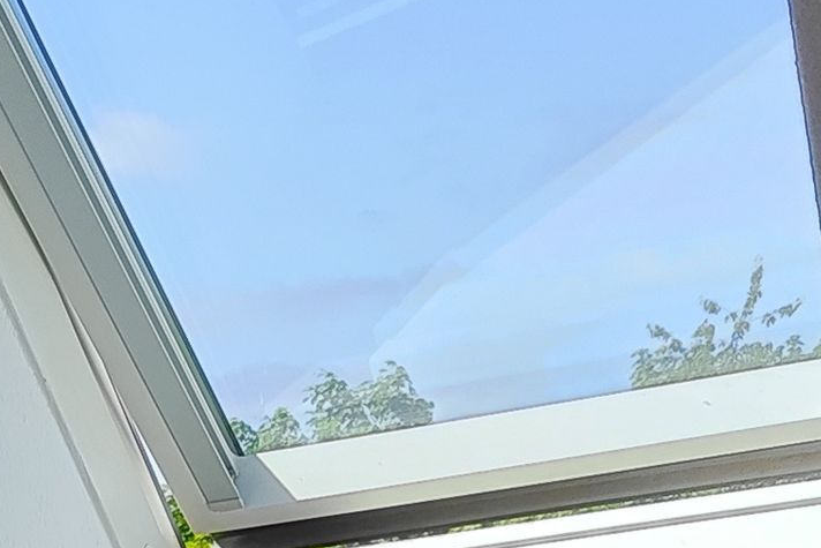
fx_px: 2942
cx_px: -434
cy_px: 1398
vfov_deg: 9.3
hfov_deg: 14.7
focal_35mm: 129
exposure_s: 1/1208
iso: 50
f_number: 1.8
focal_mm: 5.4
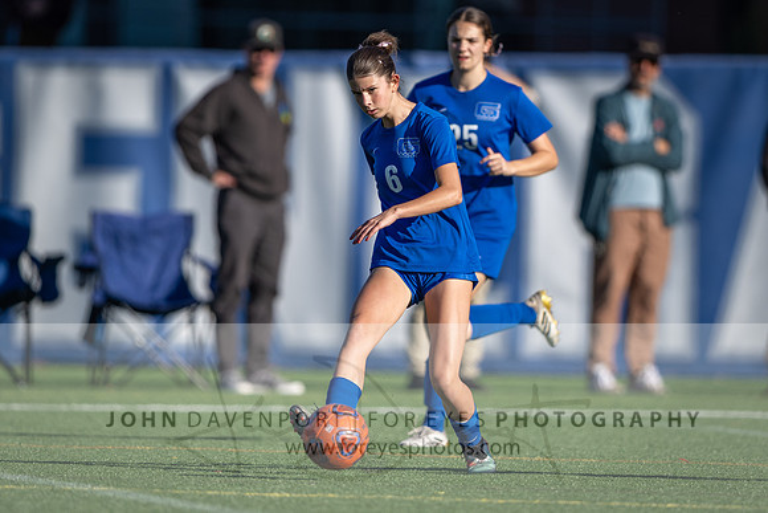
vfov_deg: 2.0
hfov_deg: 3.0
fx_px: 14808
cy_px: 189
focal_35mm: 694
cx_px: 471
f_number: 2.8
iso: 160
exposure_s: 1/2000
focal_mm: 400
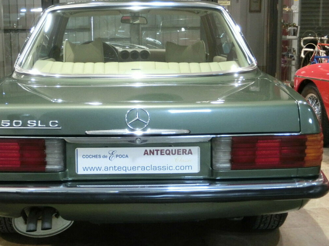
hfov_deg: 32.1
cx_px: 138
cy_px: 126
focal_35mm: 60
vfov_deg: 24.4
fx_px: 570
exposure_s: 1/8
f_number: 4.3
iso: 800
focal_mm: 9.16
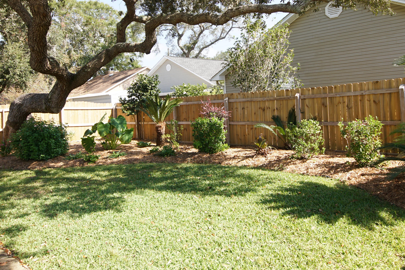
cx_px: 207
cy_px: 96
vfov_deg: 47.4
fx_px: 304
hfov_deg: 67.4
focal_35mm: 27
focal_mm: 12
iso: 100
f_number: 5.6
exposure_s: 1/100
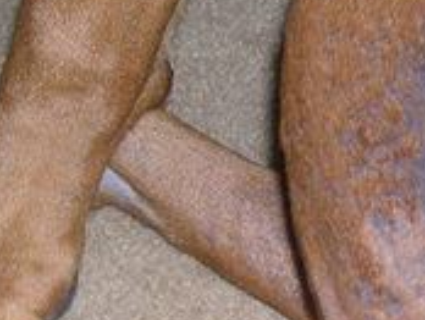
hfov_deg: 15.0
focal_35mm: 131
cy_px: 239
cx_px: 237
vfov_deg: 11.3
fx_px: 1611
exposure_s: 1/60
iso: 100
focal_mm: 8
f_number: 2.8
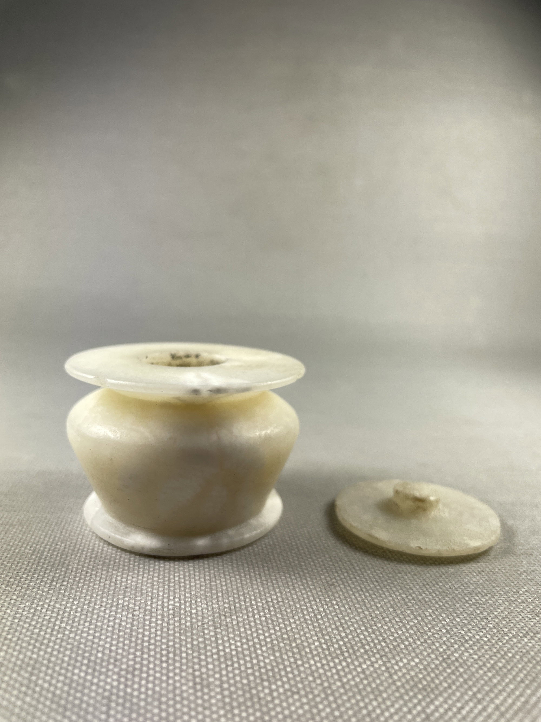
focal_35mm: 26
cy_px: 361
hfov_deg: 53.1
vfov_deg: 67.3
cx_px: 270
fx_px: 542
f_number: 1.6
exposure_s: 1/739
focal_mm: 4.2
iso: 32
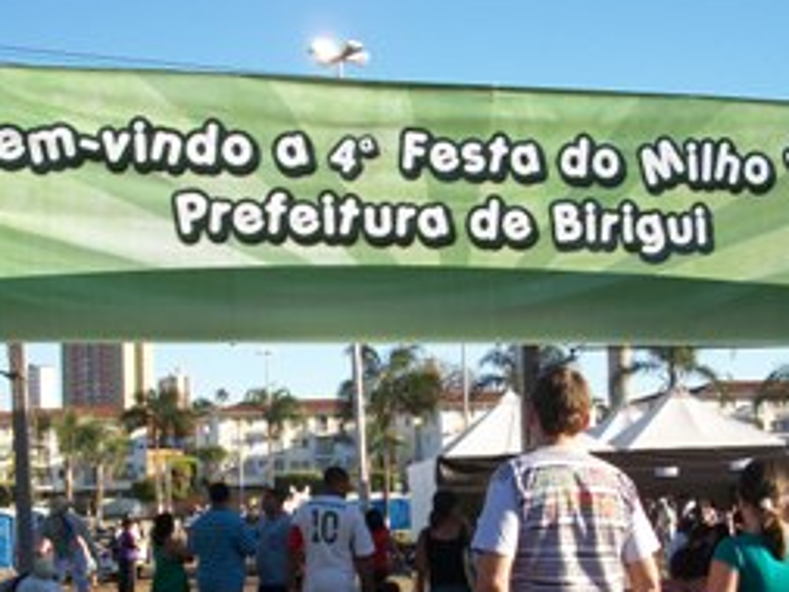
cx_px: 365
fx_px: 1414
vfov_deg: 23.2
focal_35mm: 62
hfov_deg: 31.2
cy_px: 505
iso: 80
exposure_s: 1/500
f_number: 3.1
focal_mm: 6.3
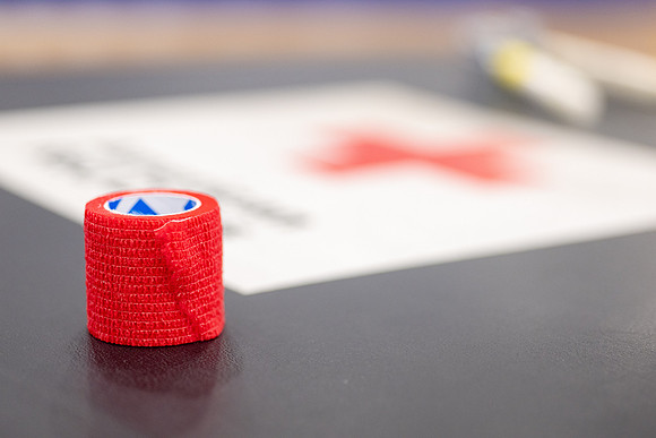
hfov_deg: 33.4
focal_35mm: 60
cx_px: 328
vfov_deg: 22.6
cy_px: 219
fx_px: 1094
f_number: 3.2
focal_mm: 60
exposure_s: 1/200
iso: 1000
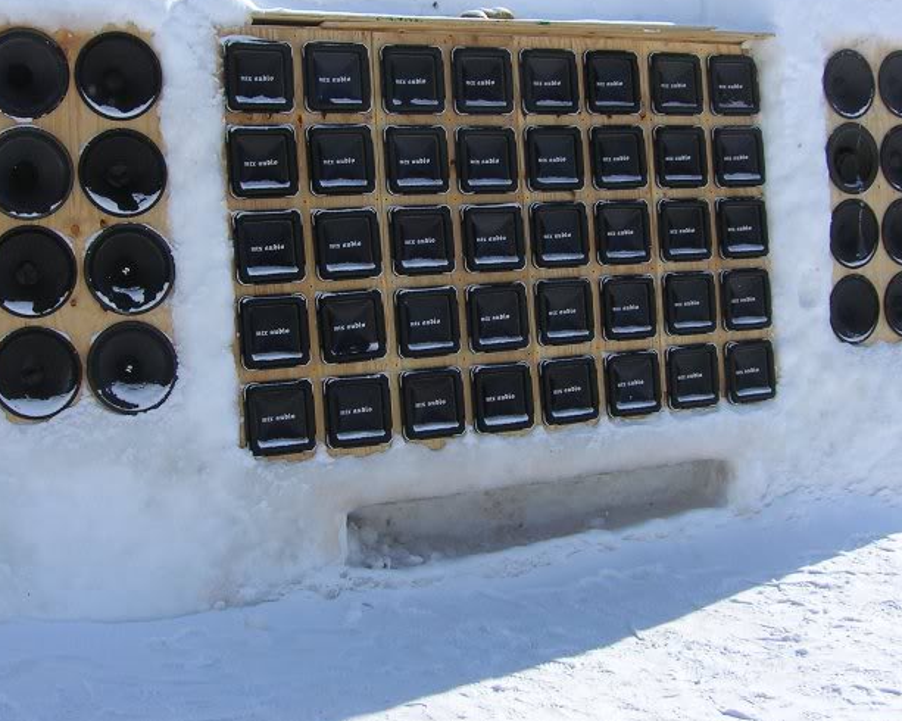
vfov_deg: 29.0
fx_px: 1388
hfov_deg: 36.0
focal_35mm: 52
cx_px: 480
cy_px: 271
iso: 50
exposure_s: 1/480
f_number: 4.9
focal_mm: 5.7
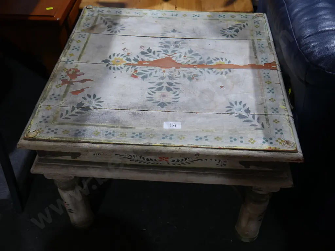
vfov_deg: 39.7
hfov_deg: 51.3
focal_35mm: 36
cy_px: 126
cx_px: 168
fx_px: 349
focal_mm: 18
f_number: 4
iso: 320
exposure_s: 1/60
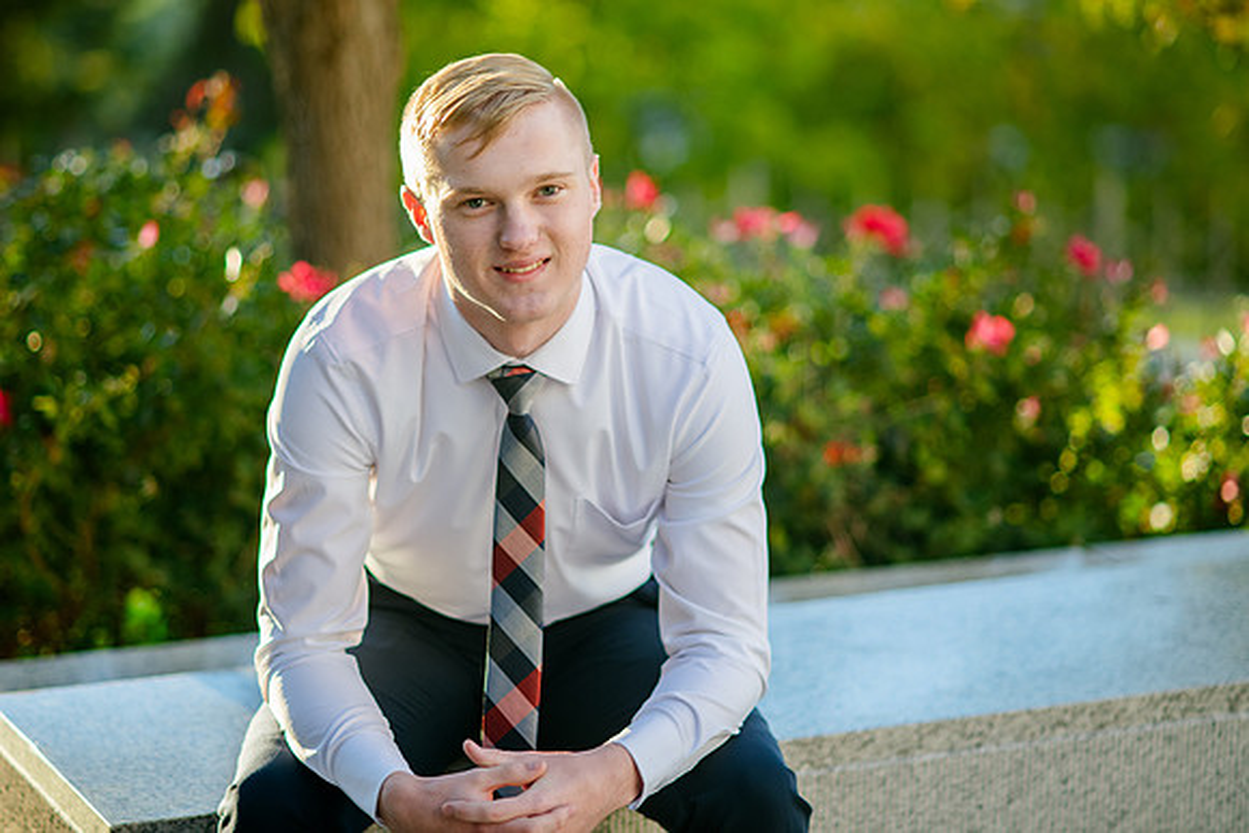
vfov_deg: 11.3
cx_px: 544
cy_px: 371
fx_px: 4209
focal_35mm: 121
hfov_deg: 16.9
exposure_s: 1/500
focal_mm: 105
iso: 200
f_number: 2
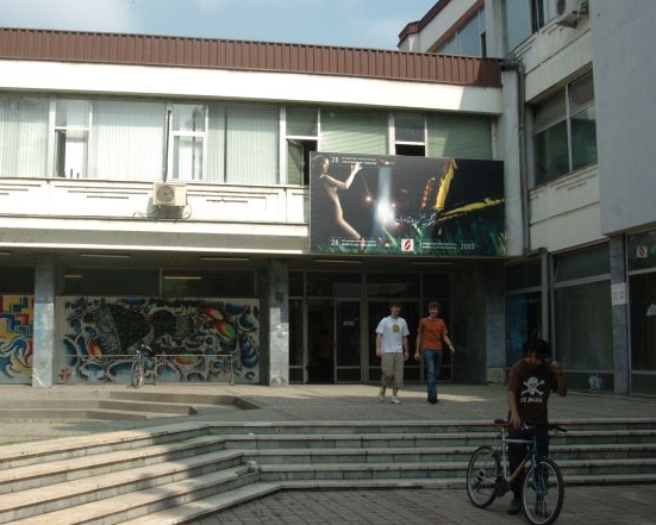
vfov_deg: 36.5
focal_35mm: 41
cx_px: 271
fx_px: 796
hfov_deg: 44.6
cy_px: 263
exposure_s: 1/500
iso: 250
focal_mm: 24
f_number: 8
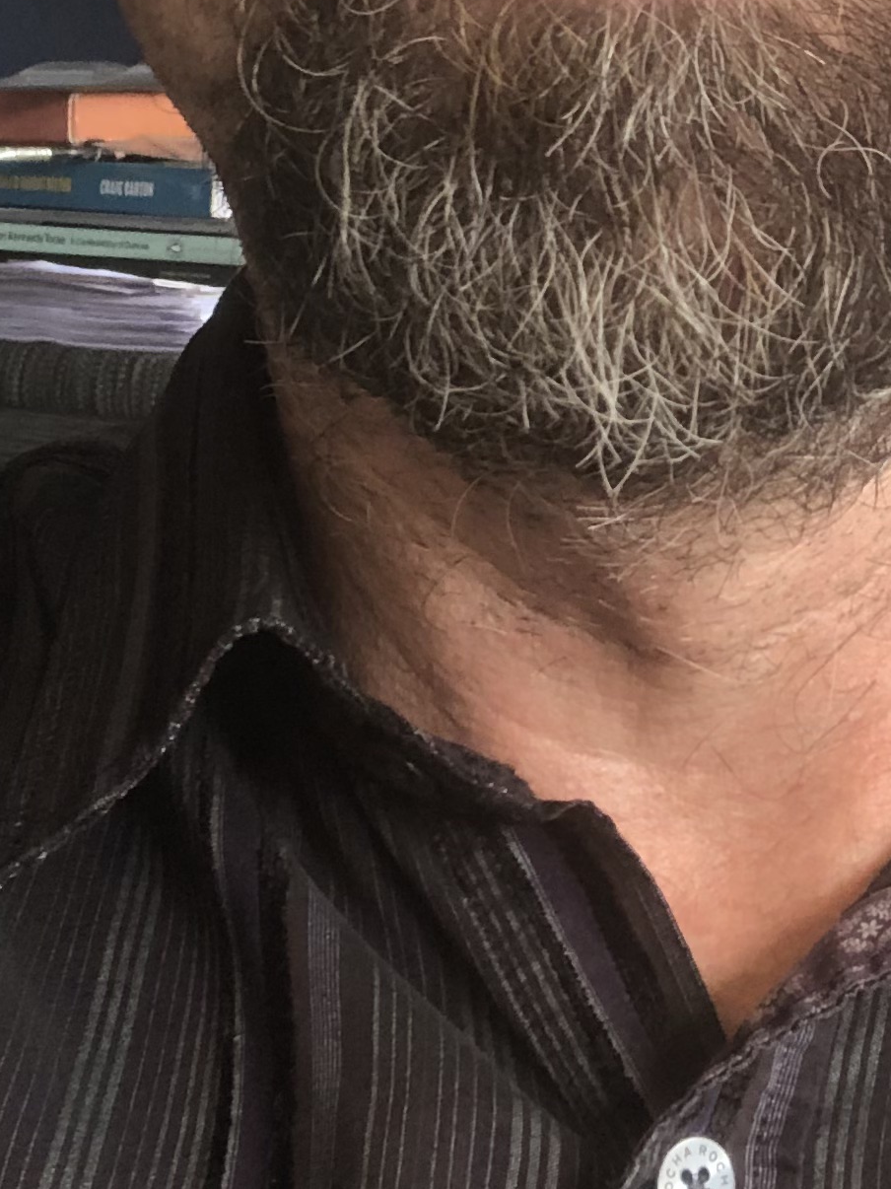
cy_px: 230
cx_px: 804
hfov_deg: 17.7
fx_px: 2815
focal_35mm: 82
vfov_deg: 23.5
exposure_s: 1/100
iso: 50
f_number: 2.2
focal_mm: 2.87
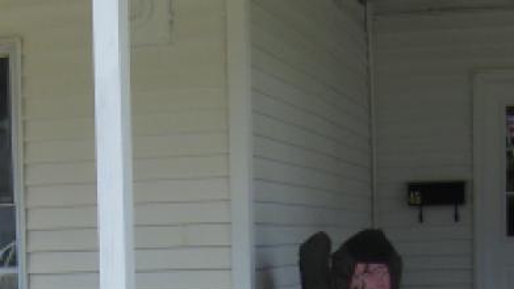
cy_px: 463
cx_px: 158
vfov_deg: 11.5
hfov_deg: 21.2
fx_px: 1363
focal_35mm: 100
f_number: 4.3
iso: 100
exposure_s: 1/316
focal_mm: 7.5
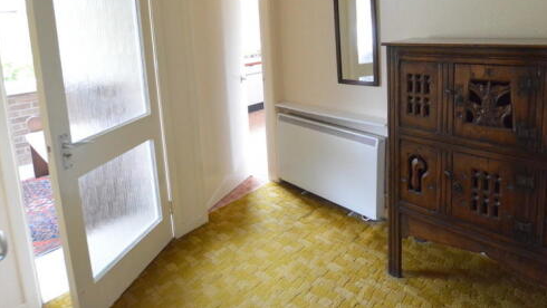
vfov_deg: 50.7
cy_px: 66
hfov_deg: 83.4
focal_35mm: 21
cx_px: 310
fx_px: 305
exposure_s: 1/30
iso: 3200
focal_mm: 10
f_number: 3.5
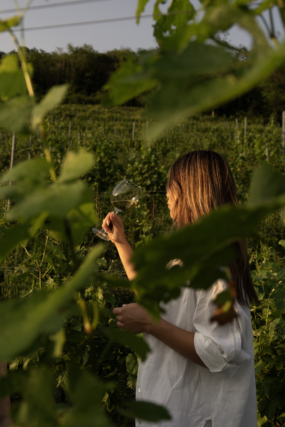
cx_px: 142
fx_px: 582
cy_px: 214
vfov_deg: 40.3
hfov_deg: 27.5
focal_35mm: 49
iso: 100
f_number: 6.3
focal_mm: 49
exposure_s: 1/250
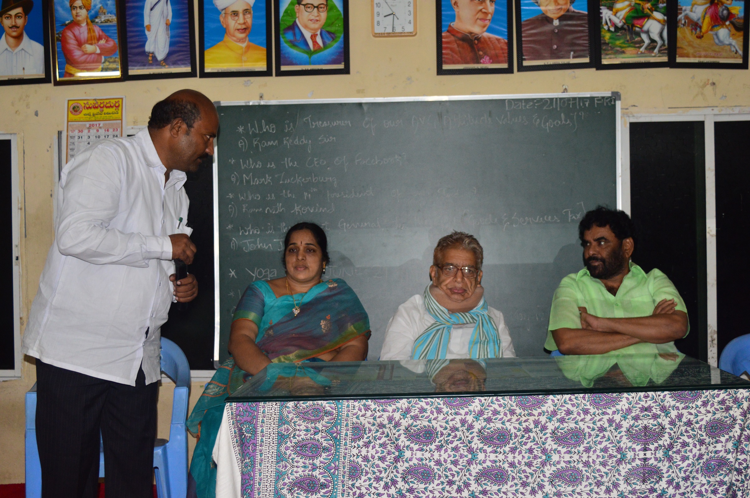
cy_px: 249
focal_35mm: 44
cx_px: 375
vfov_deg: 30.8
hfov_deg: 45.0
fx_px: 905
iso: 800
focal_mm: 29
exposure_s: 1/125
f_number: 5.6
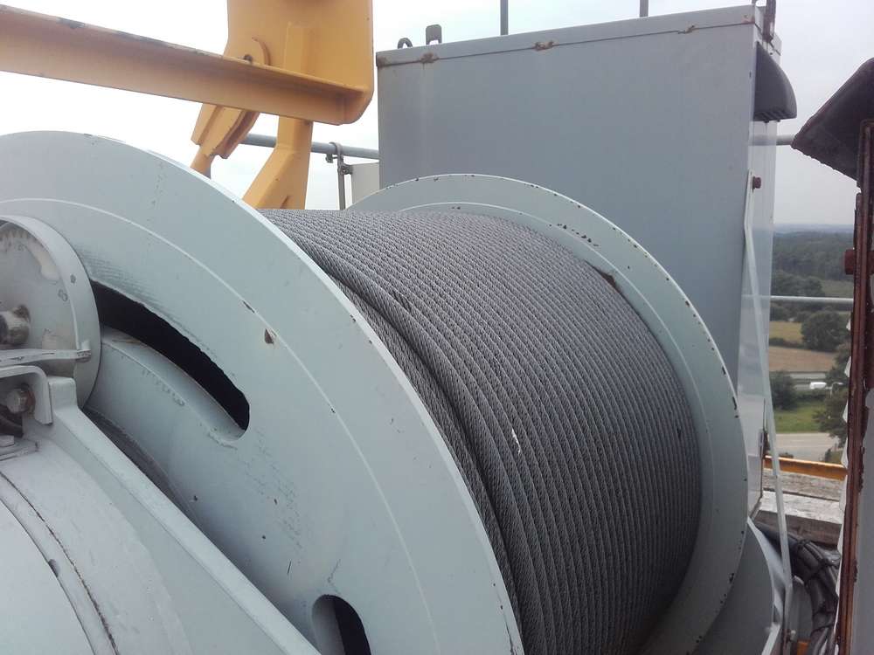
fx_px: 783
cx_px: 437
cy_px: 328
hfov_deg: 58.4
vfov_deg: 45.4
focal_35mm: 31
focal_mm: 3.31
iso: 50
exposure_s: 1/630
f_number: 2.2
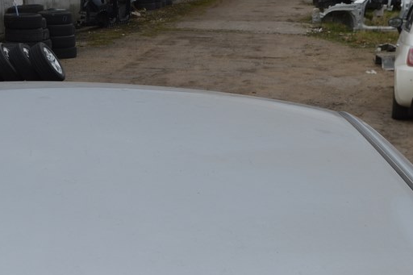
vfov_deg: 18.1
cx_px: 177
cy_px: 179
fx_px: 860
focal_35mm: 75
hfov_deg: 27.0
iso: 100
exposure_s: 1/160
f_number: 6.3
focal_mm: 25
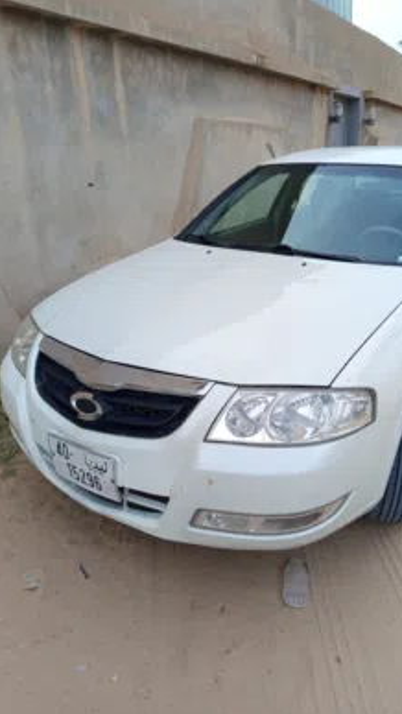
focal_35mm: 27
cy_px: 352
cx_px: 243
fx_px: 511
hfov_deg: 42.7
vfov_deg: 69.8
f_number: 1.7
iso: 51
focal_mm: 5.24
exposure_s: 1/226
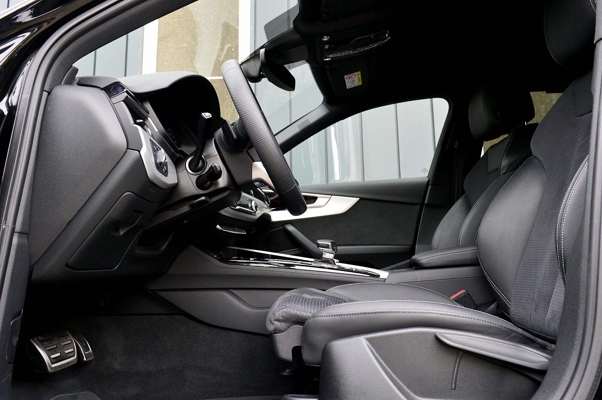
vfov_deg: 47.9
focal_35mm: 27
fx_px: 451
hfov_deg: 67.4
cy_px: 200
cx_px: 301
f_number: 6.3
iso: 800
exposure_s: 1/60
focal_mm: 18
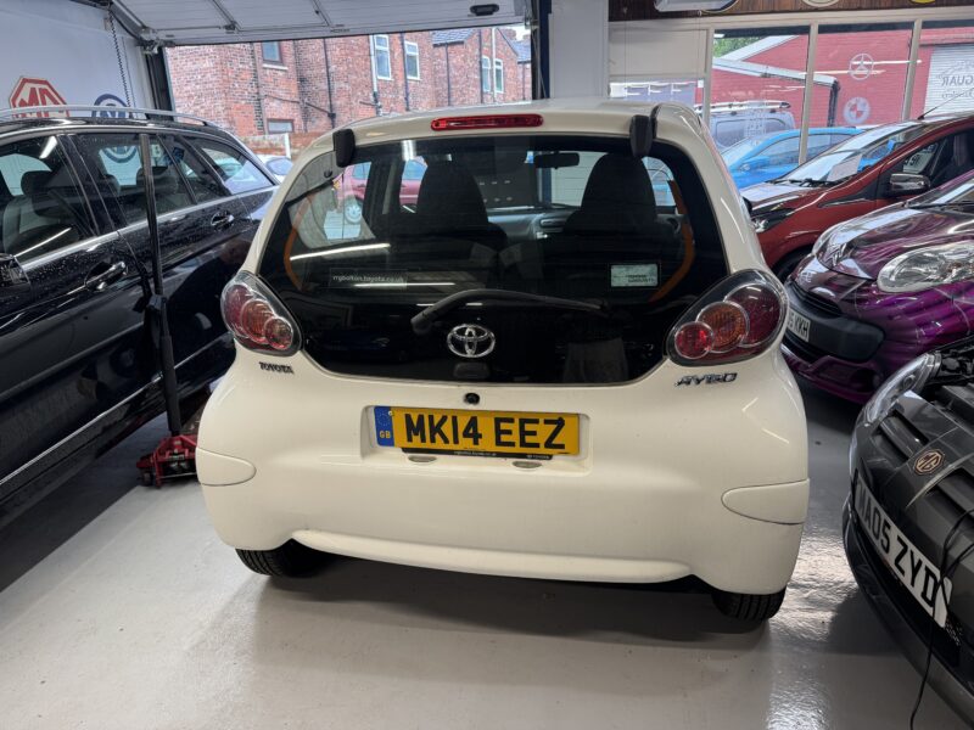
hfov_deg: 71.6
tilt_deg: -17.3
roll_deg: +3.0
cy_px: 365
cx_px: 487
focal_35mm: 24
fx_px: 675
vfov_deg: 56.8
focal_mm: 6.76
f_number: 1.78
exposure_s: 1/100
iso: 100
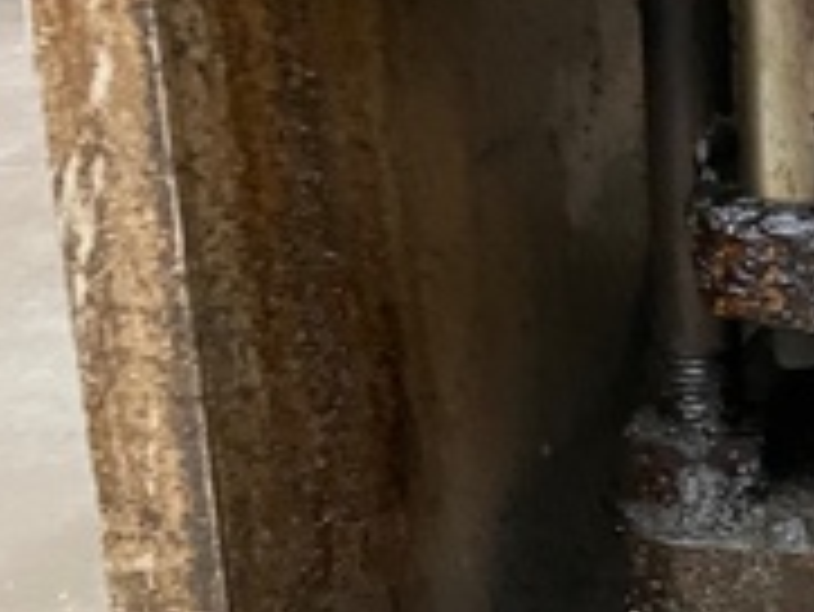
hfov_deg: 18.1
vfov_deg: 16.1
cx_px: 1345
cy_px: 328
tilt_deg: -19.2
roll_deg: -3.8
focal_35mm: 92
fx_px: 2165
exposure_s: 1/30
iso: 800
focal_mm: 4.2
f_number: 1.6
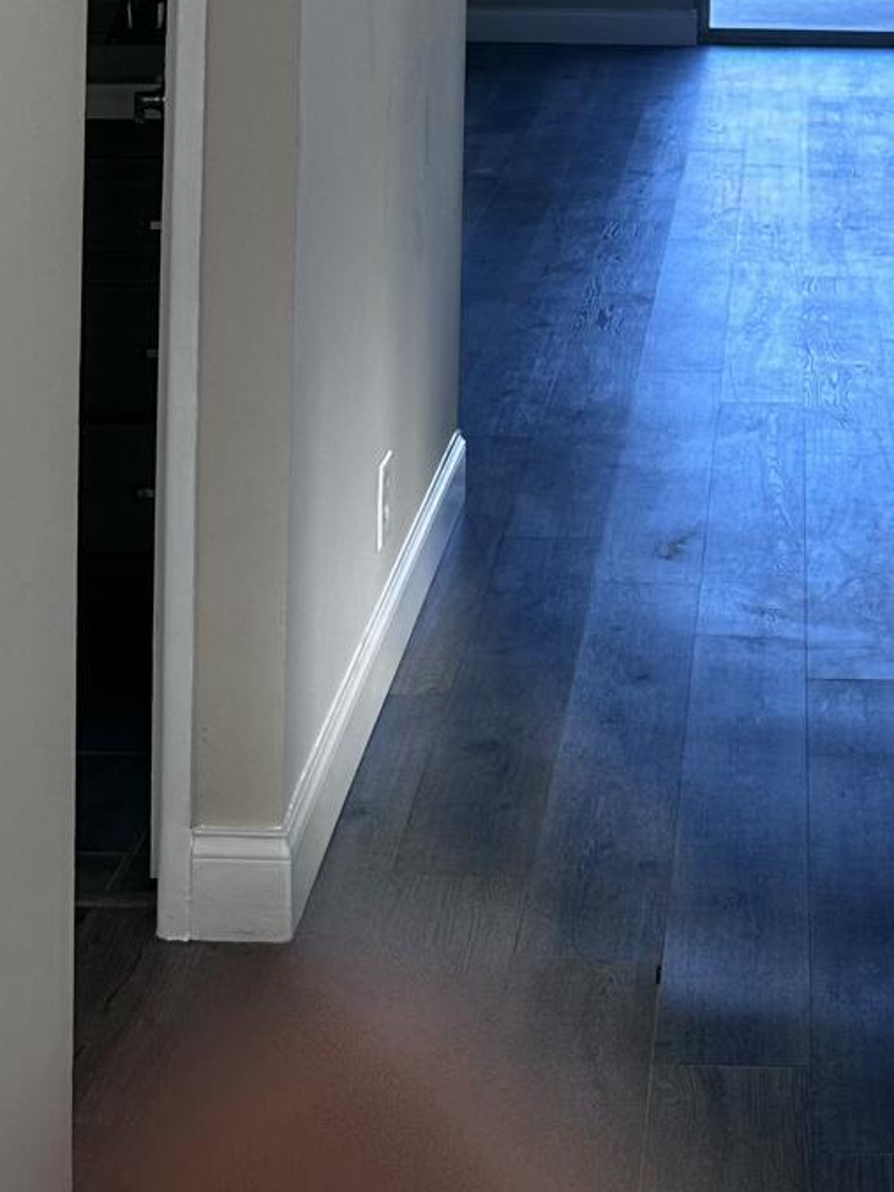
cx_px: 806
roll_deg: -1.3
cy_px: -314
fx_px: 2445
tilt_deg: -0.6
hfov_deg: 20.3
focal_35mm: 71
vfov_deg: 24.3
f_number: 1.78
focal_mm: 6.86
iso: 80
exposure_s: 1/120
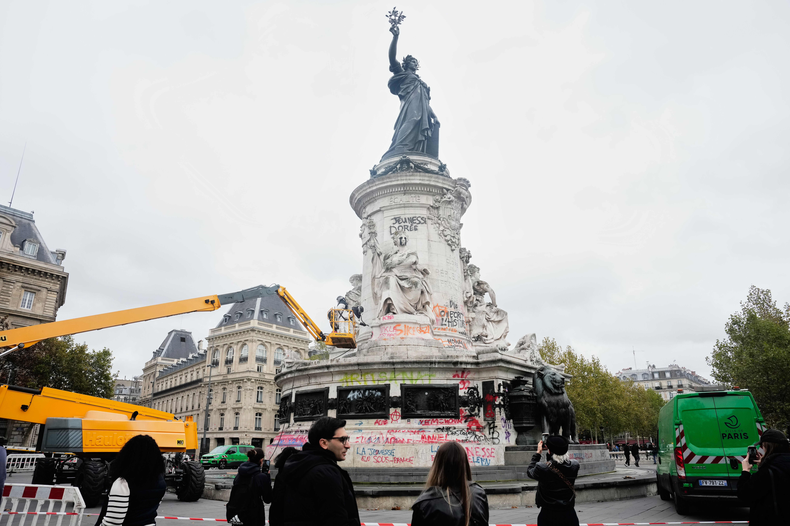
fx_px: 527
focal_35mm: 24
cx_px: 395
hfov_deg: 73.7
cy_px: 263
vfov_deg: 53.1
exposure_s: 1/500
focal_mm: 24
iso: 800
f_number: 5.6
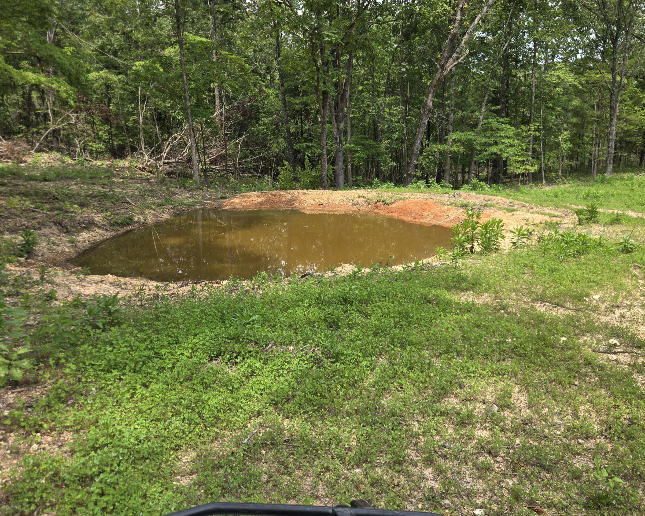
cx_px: 333
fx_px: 535
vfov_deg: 51.5
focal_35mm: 28
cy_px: 244
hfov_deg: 62.2
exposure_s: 1/705
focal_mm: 5.4
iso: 25
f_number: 1.8
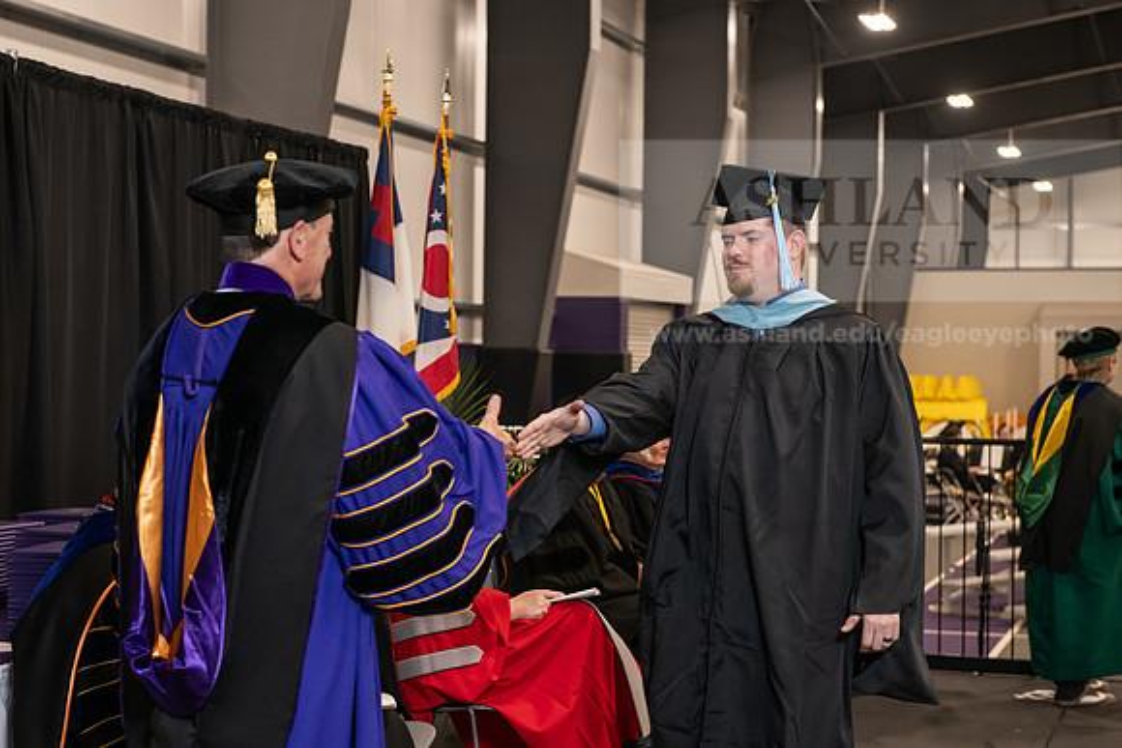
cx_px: 561
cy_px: 374
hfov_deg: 30.5
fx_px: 2057
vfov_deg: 20.6
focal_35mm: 66
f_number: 5
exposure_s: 1/125
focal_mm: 66
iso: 2000
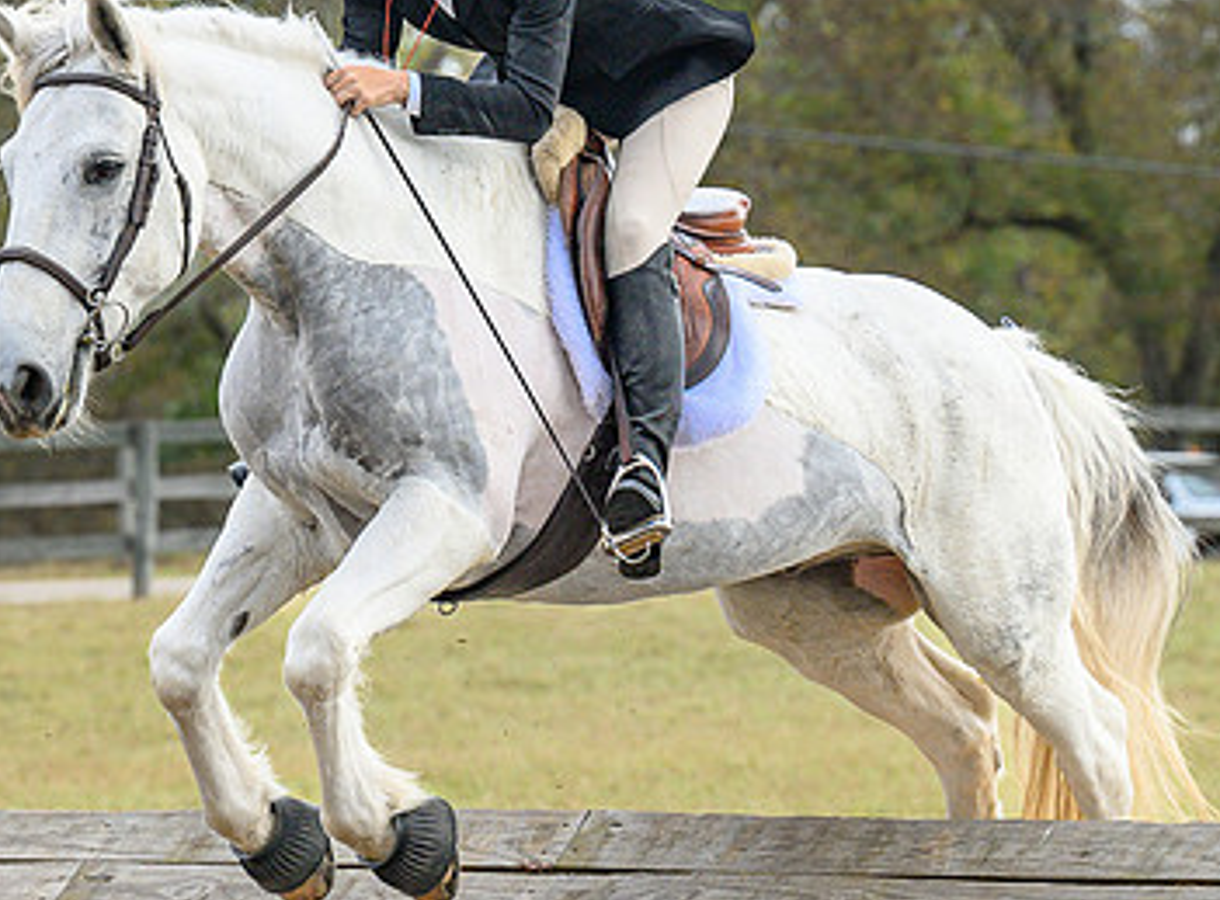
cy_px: 548
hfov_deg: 7.5
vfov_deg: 5.5
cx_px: 74
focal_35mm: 265
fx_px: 9286
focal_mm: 90
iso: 640
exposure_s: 1/1000
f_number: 3.5
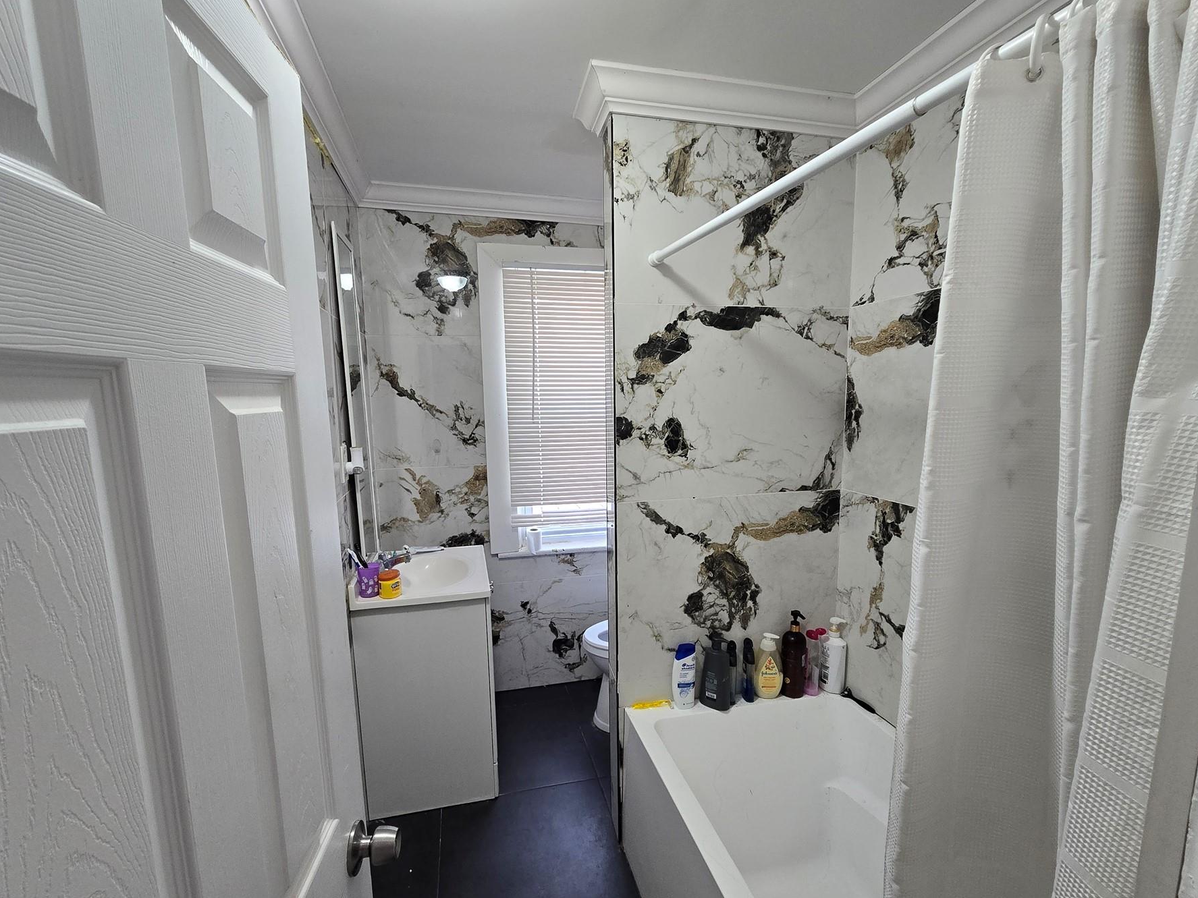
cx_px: 603
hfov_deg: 98.2
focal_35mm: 15
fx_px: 519
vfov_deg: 81.6
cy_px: 484
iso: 250
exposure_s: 1/60
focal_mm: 2.2
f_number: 2.2
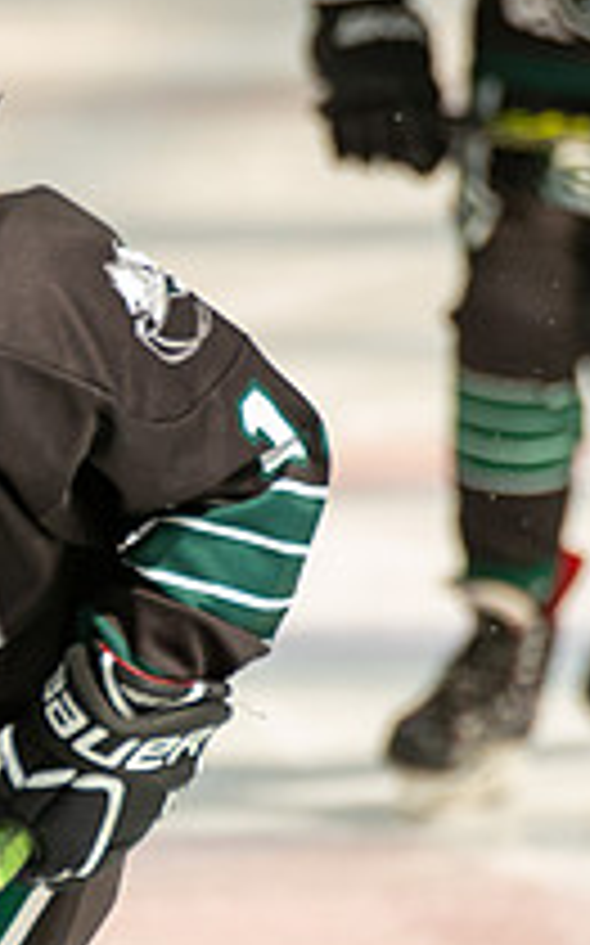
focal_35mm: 989
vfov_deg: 2.1
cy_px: 653
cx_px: -147
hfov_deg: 1.3
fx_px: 25479
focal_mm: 300
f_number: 3.5
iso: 1600
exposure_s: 1/2500
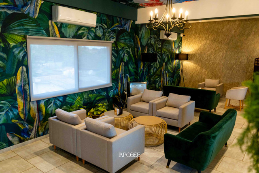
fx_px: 201
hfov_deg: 65.5
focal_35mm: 28
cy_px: 86
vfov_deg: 46.4
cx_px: 130
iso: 2500
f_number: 5
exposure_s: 1/50
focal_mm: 28
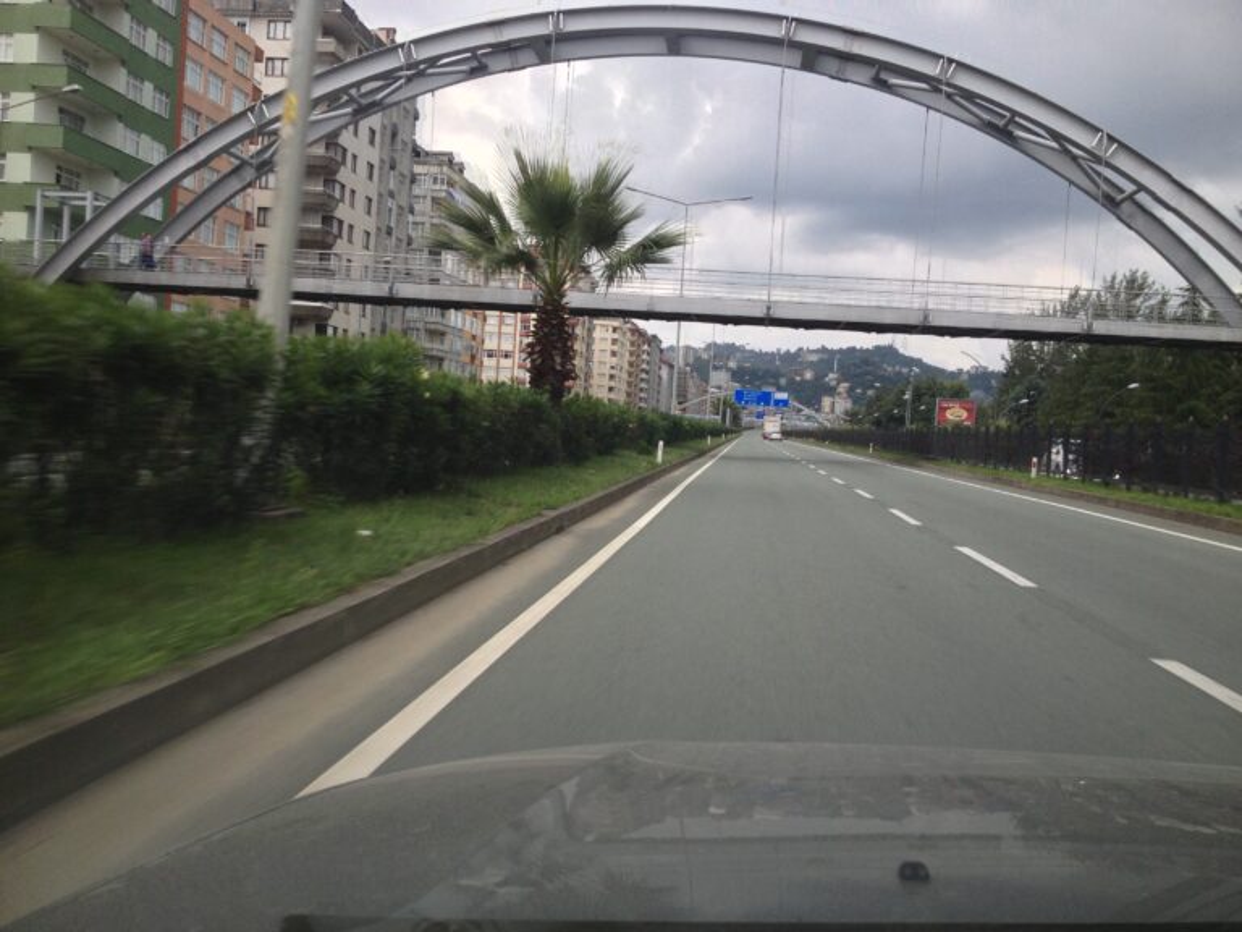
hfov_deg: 52.6
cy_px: 466
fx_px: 1256
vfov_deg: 40.7
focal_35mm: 35
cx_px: 621
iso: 50
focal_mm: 4.28
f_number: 2.4
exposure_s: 1/194
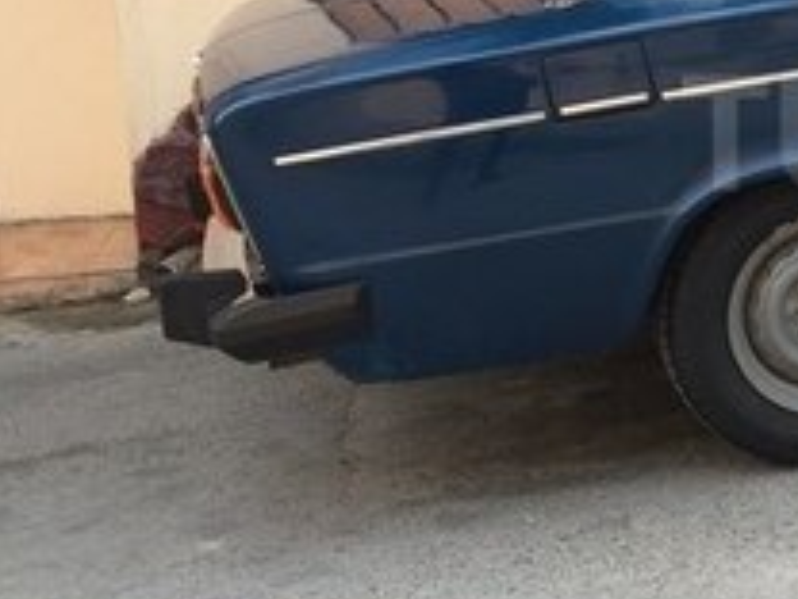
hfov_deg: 19.4
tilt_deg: -10.2
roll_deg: -0.1
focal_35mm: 92
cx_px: 1074
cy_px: 132
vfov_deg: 16.0
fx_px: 2121
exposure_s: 1/174
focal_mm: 4.15
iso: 32
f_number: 2.2
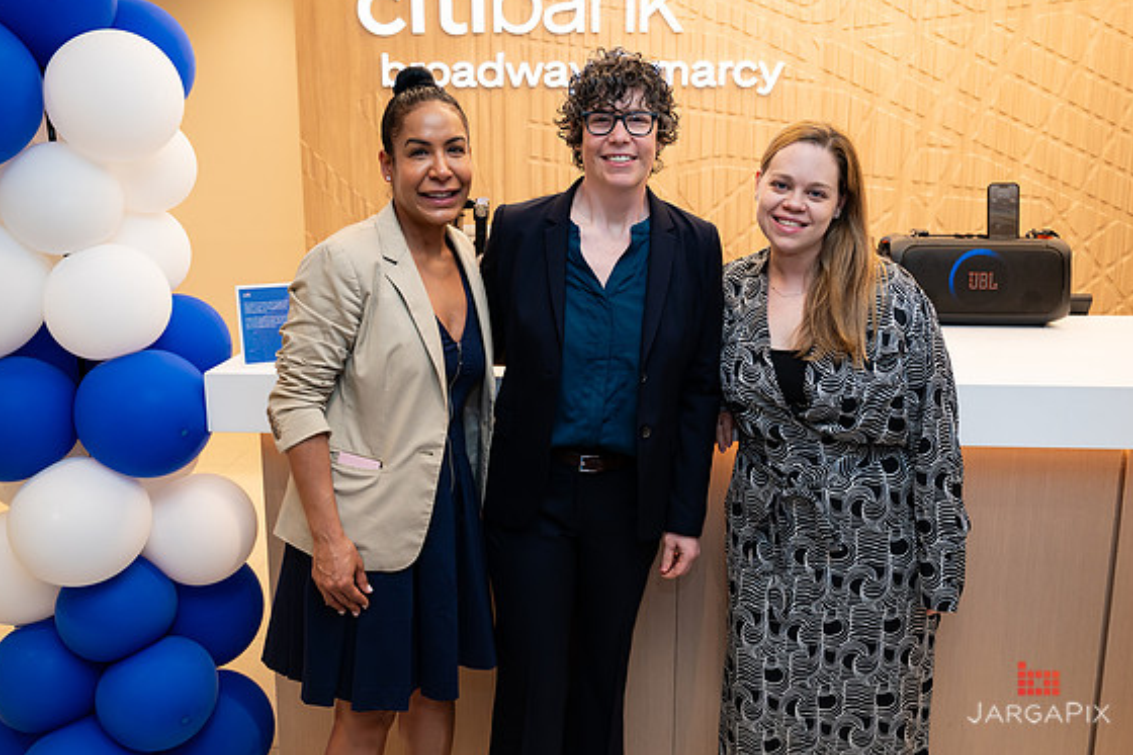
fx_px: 1038
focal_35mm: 33
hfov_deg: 57.2
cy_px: 357
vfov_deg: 39.9
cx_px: 576
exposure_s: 1/160
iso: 400
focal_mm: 29.5
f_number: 4
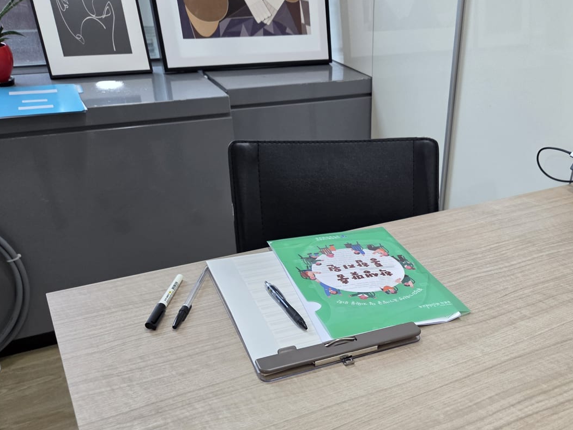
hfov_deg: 51.5
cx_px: 388
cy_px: 322
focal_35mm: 35
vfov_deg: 39.6
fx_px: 580
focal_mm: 5.4
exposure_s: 1/120
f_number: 1.8
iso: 200
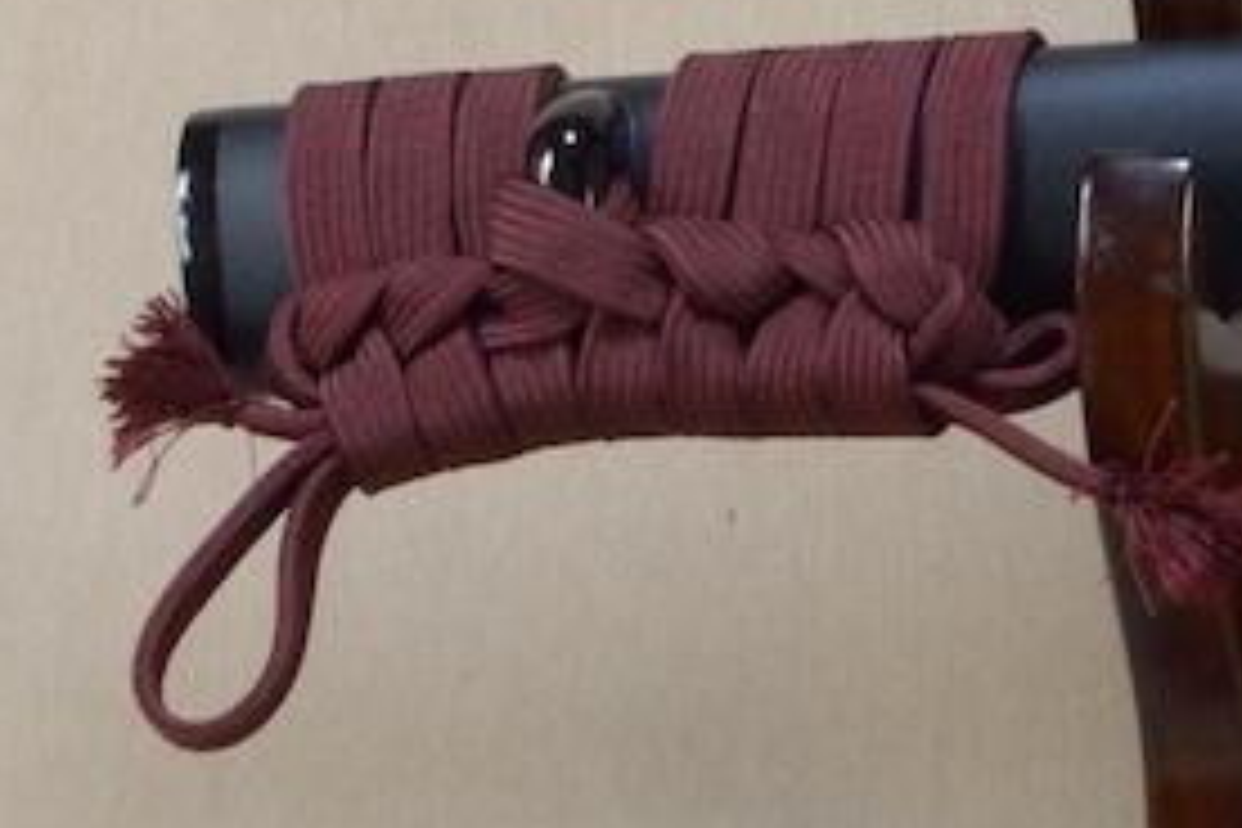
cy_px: -637
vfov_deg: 8.7
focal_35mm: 152
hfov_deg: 12.1
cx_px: 2448
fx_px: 5244
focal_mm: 20
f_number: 11
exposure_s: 1/1.6
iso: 400
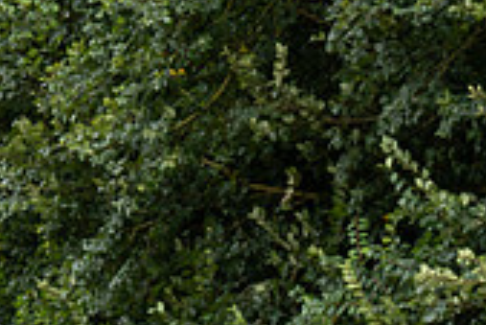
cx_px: -43
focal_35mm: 292
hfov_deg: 7.0
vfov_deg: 4.7
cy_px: 444
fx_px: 3945
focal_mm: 85
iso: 640
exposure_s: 1/1000
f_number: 4.5
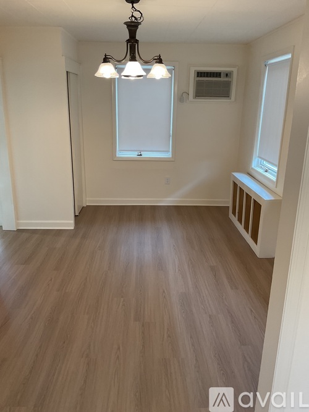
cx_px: 154
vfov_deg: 61.7
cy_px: 206
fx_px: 345
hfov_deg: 48.2
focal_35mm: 29
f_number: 1.8
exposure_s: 1/60
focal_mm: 3
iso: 64
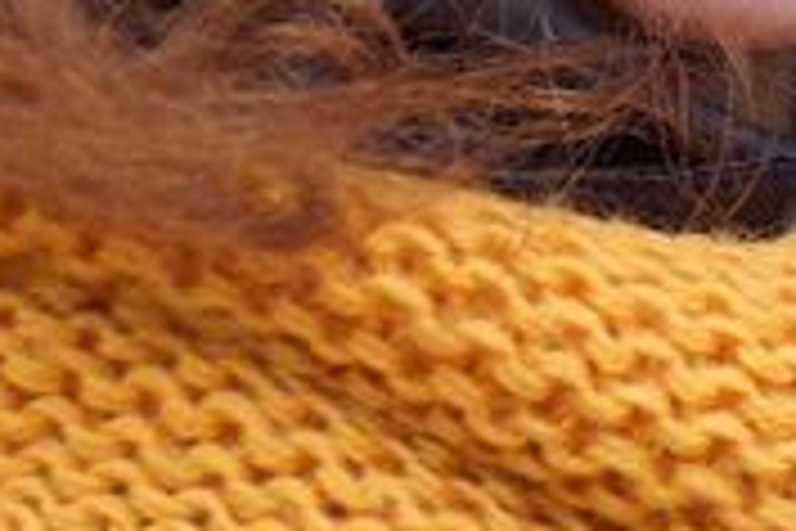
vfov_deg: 2.0
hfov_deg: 3.0
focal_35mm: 688
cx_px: 679
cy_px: -776
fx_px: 15211
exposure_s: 1/320
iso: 200
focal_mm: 90
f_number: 2.8
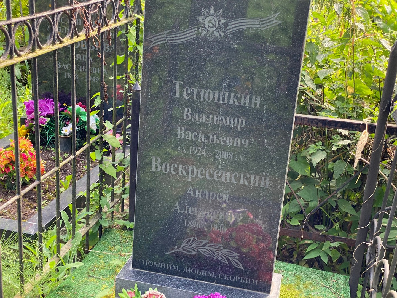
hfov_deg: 36.8
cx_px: 198
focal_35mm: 52
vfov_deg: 28.0
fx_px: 596
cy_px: 149
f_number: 2
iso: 40
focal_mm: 6
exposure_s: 1/122
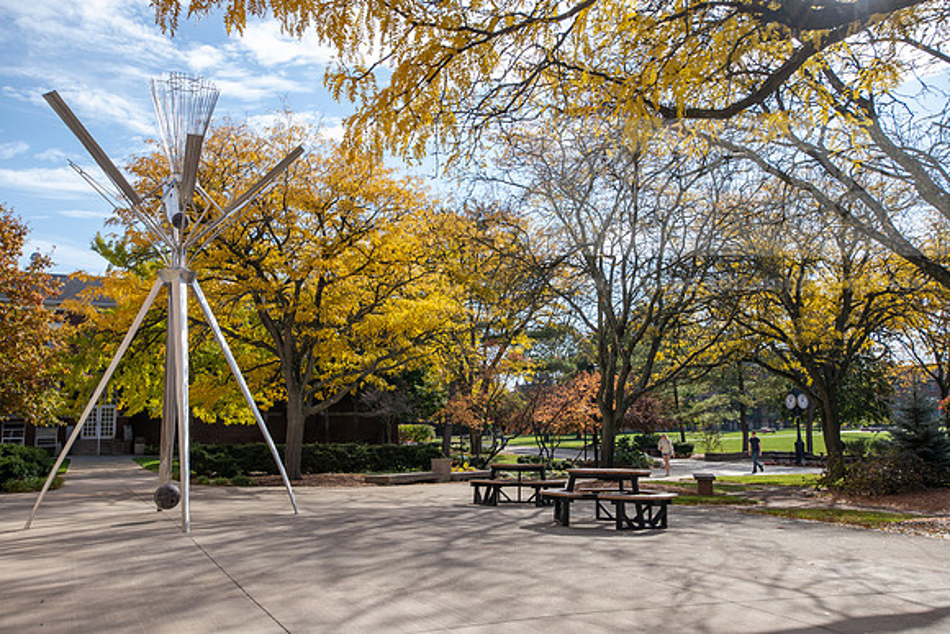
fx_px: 845
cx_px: 475
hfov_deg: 58.7
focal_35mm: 32
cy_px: 317
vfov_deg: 41.1
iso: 250
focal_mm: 32
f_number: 7.1
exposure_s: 1/500
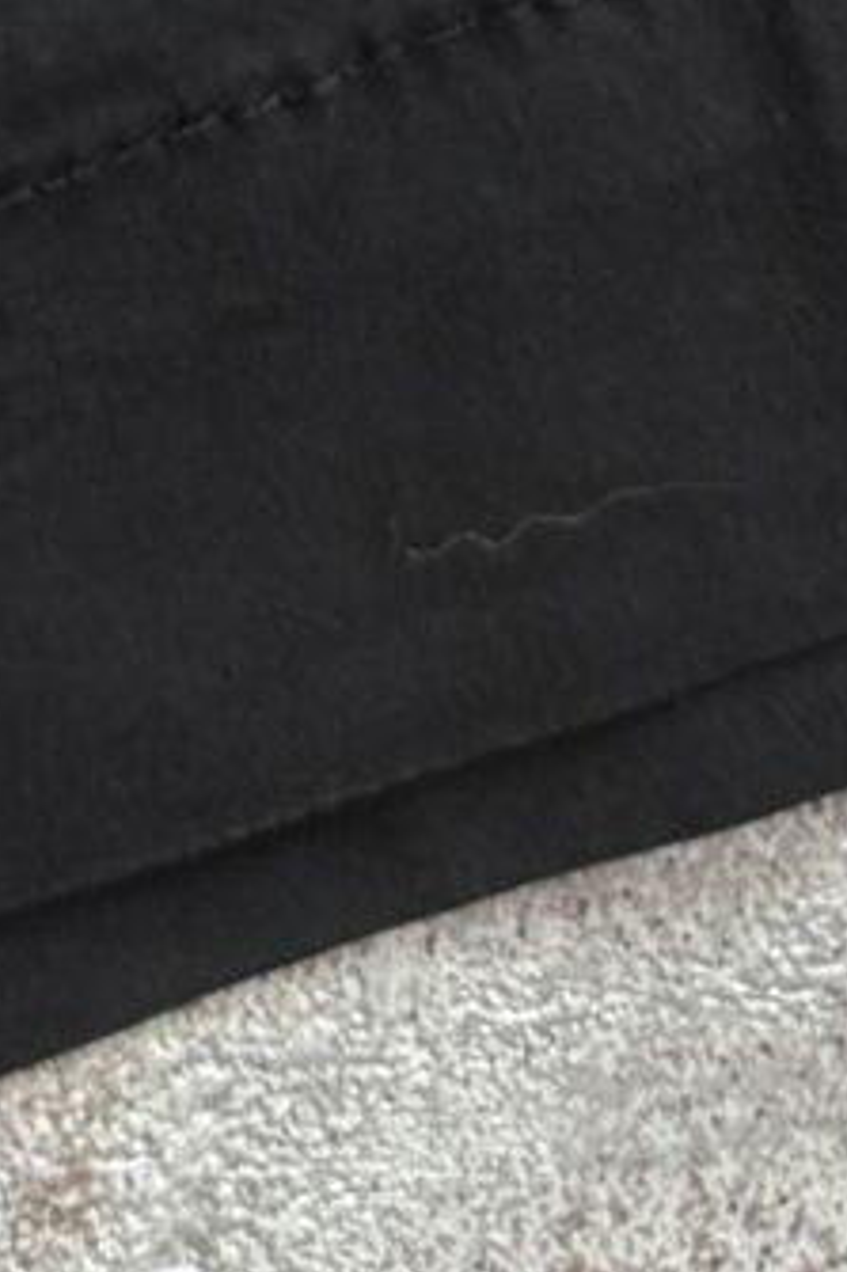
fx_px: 6747
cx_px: -1124
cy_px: -2890
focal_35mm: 191
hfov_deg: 6.8
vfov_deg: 8.5
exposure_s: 1/121
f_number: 1.78
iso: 125
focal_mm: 6.76
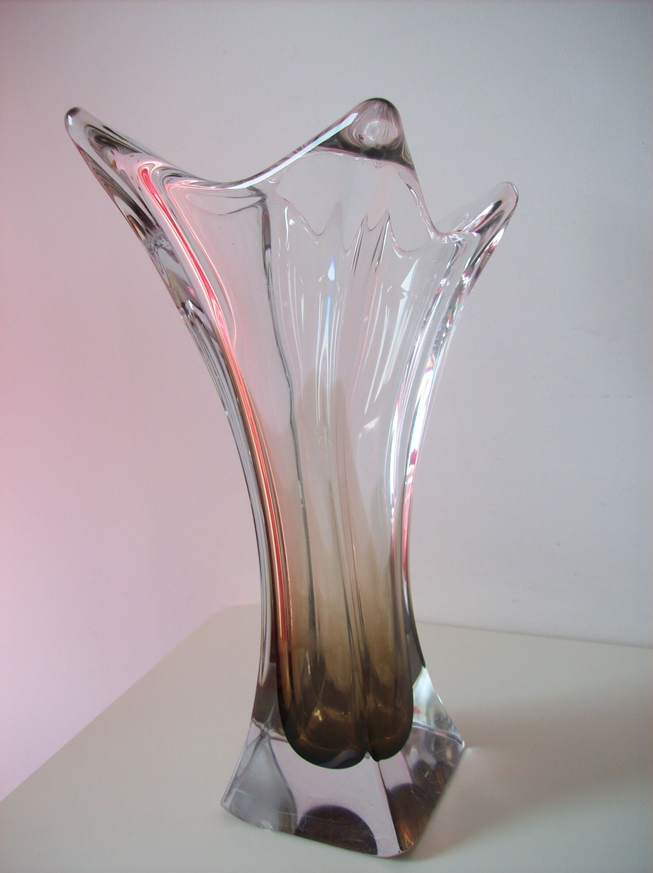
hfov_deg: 39.6
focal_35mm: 36
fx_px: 908
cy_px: 436
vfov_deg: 51.4
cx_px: 326
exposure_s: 1/76.2
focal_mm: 6
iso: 80
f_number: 2.7
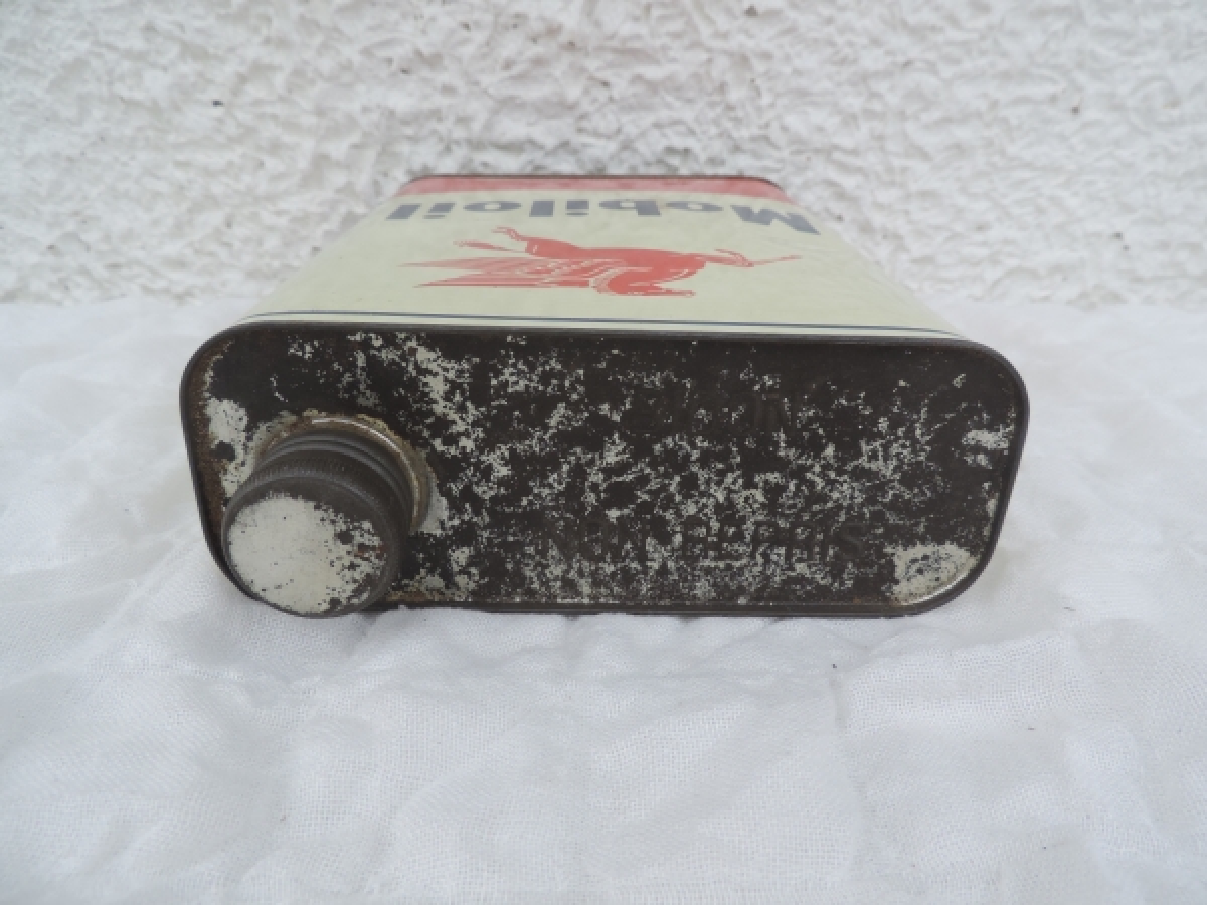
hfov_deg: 71.6
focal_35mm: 24
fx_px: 837
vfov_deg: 56.8
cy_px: 452
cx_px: 604
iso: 80
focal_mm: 4.3
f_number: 3
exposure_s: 1/400
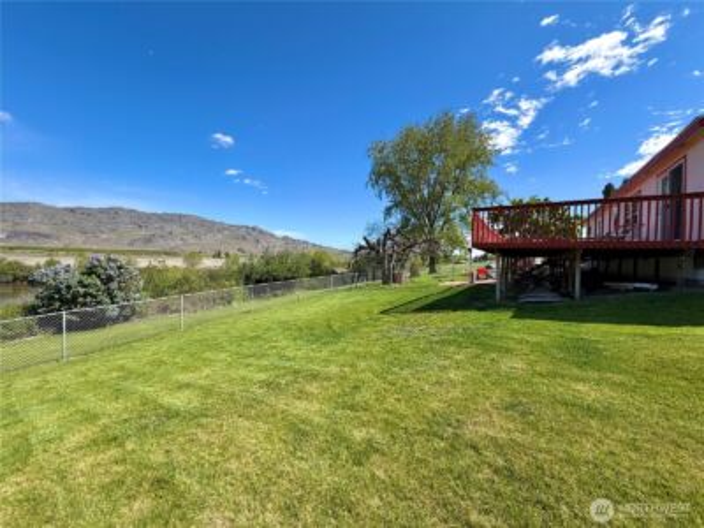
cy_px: 264
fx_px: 285
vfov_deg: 85.7
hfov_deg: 102.1
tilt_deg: -0.2
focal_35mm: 14
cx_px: 352
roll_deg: -0.6
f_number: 2.2
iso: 40
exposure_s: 1/613
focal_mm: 2.22
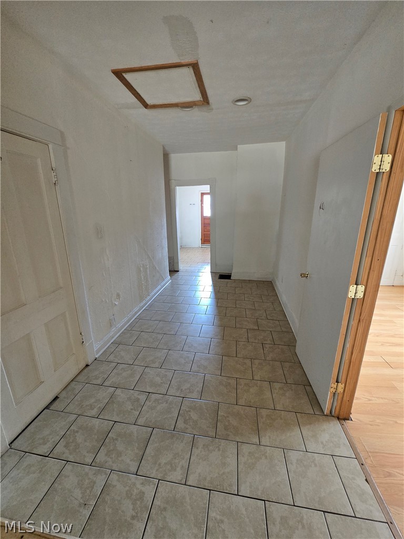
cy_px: 270
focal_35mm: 13
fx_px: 202
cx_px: 202
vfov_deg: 106.2
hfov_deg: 89.9
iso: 640
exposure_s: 1/60
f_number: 2.2
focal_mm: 2.2
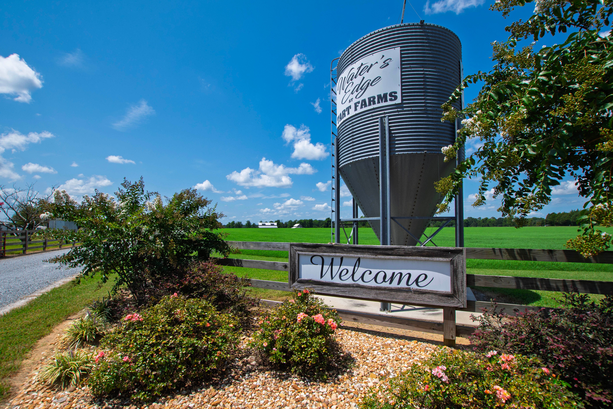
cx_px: 306
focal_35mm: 15
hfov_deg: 100.4
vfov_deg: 77.3
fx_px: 255
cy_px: 204
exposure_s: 1/400
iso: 100
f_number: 9
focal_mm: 10
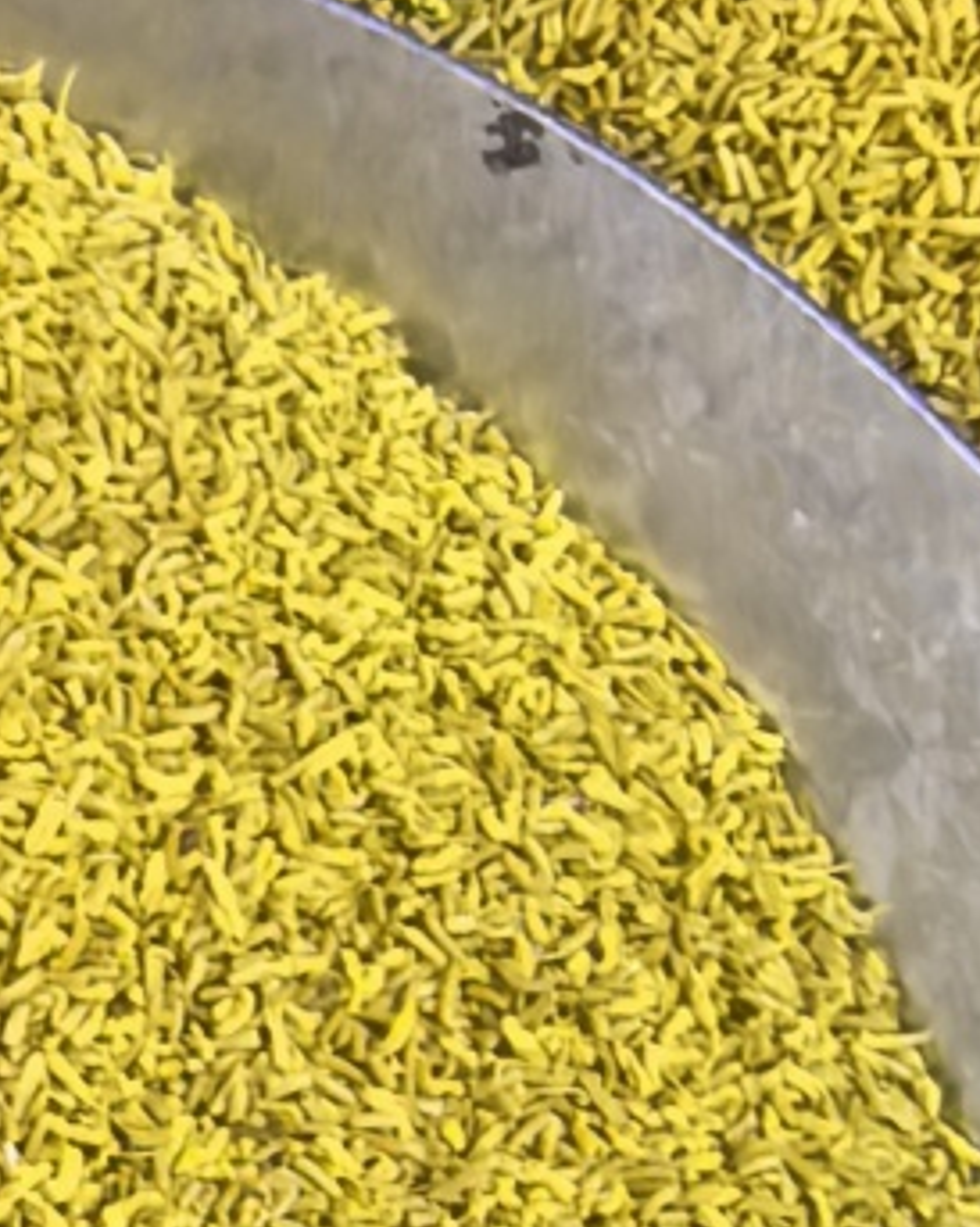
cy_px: 1894
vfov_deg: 19.8
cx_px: -404
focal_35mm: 82
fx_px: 2976
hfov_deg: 17.2
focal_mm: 1.76
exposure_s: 1/100
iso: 640
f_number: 2.2
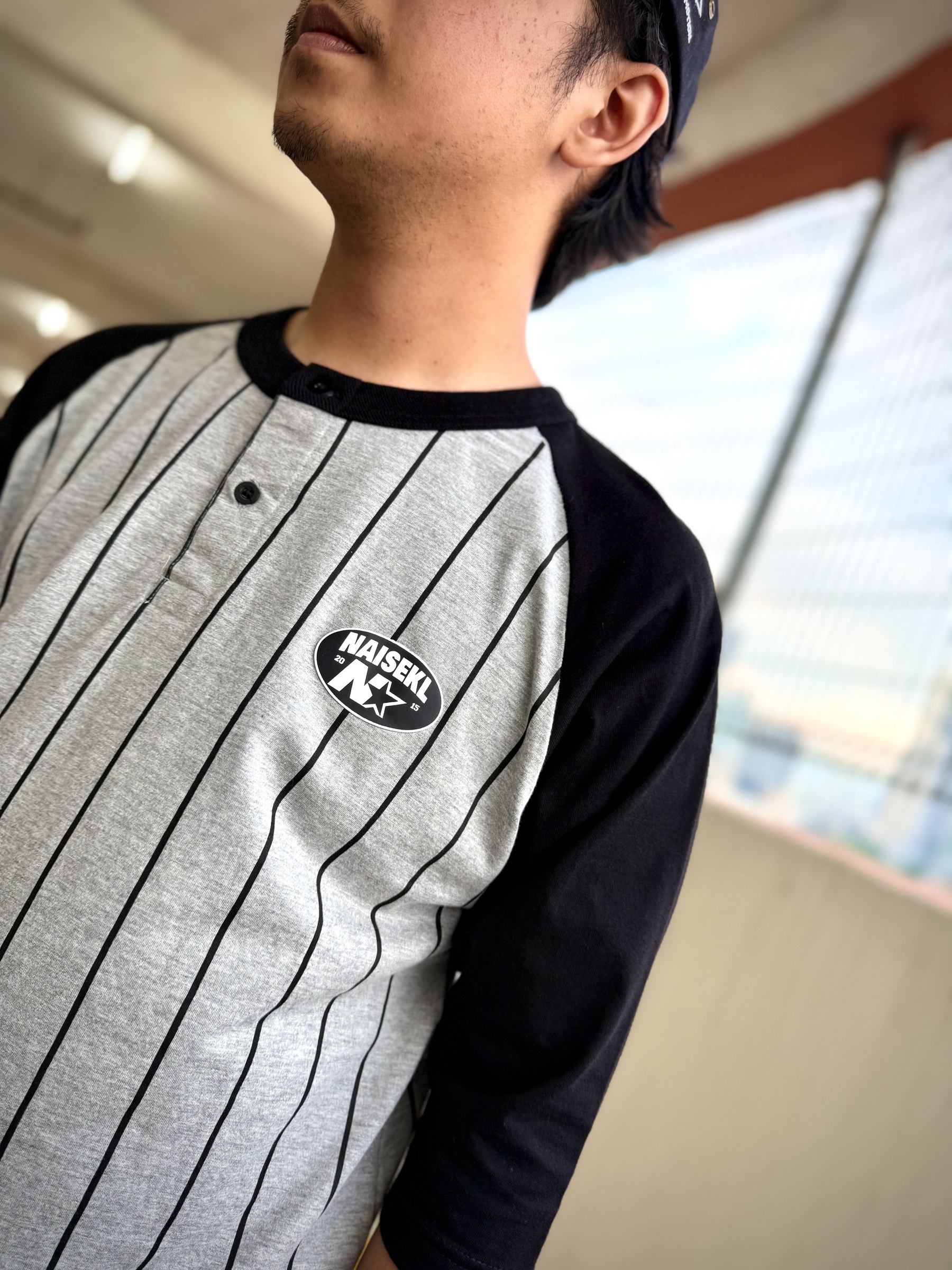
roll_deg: -22.8
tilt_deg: +2.1
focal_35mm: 24
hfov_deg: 56.8
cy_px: 635
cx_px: 476
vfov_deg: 71.6
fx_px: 880
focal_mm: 6.76
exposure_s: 1/100
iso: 80
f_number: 1.78
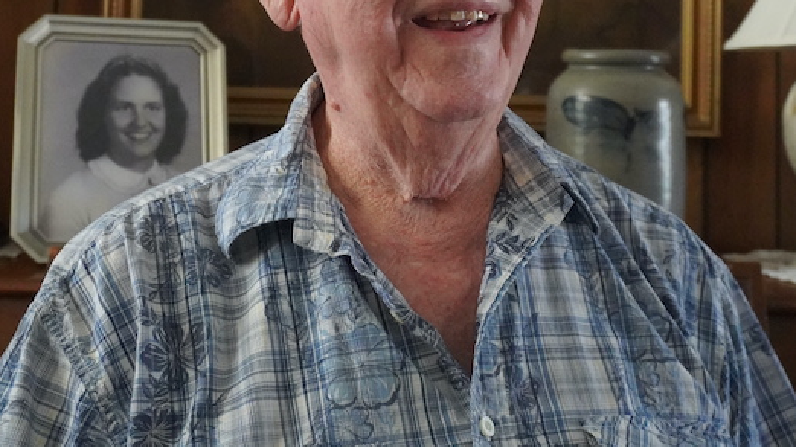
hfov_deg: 39.2
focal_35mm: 53
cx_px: 396
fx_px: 1118
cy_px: 37
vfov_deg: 22.0
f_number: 4
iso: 6400
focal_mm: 22
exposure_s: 1/80
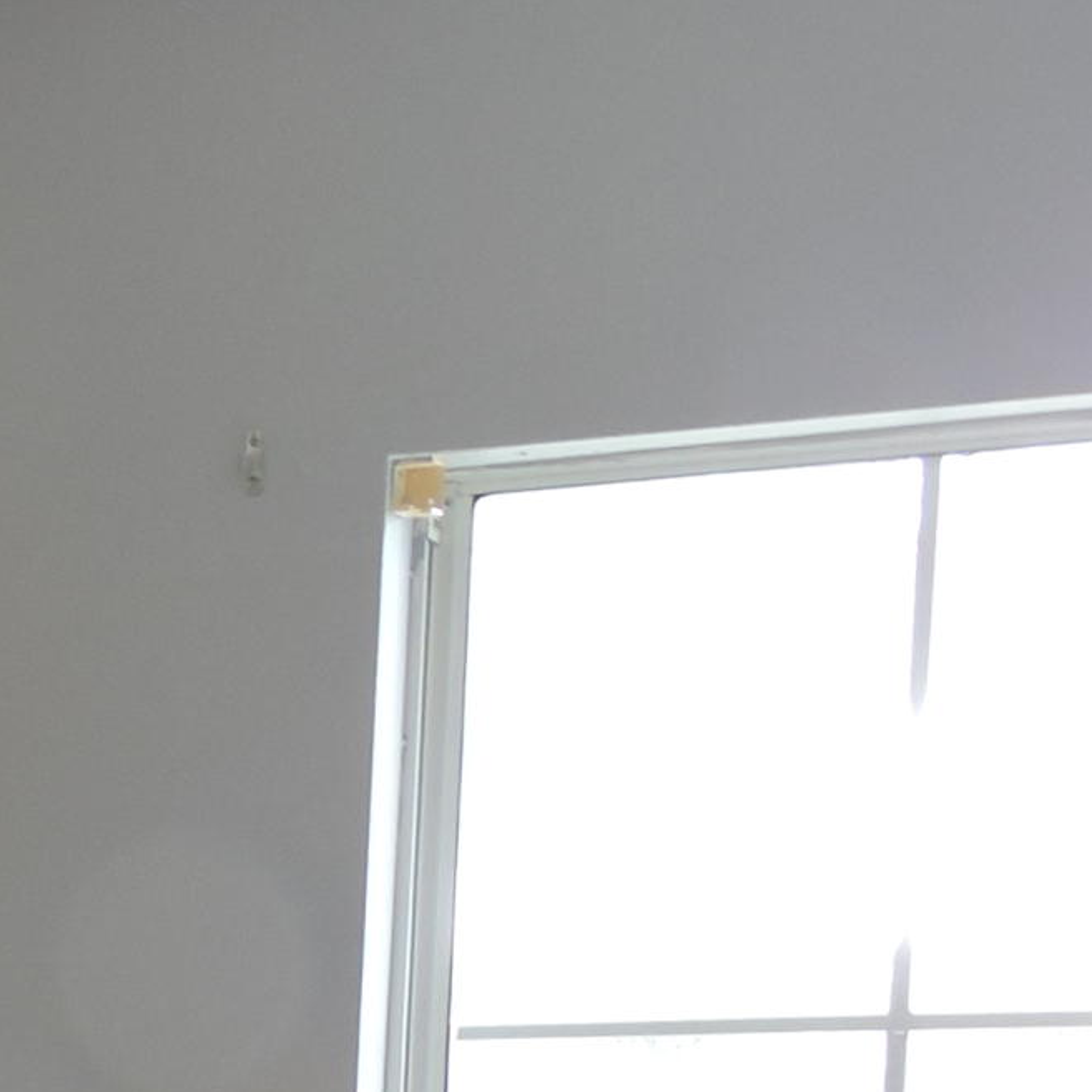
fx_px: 4319
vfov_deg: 13.4
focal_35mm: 121
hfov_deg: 12.3
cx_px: -1272
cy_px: 1762
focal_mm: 5.4
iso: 100
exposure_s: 1/50
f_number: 3.5
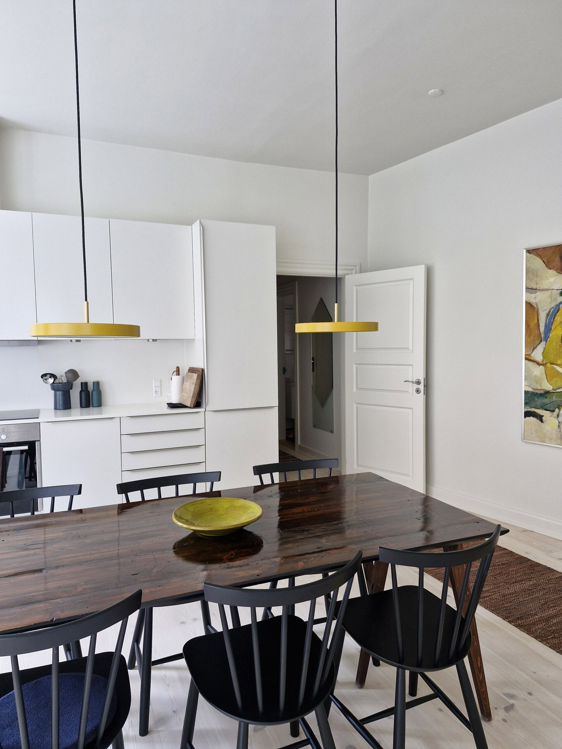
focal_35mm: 23
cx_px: 281
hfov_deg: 58.9
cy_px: 374
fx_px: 498
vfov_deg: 73.9
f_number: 1.8
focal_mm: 5.54
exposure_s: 1/100
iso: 200
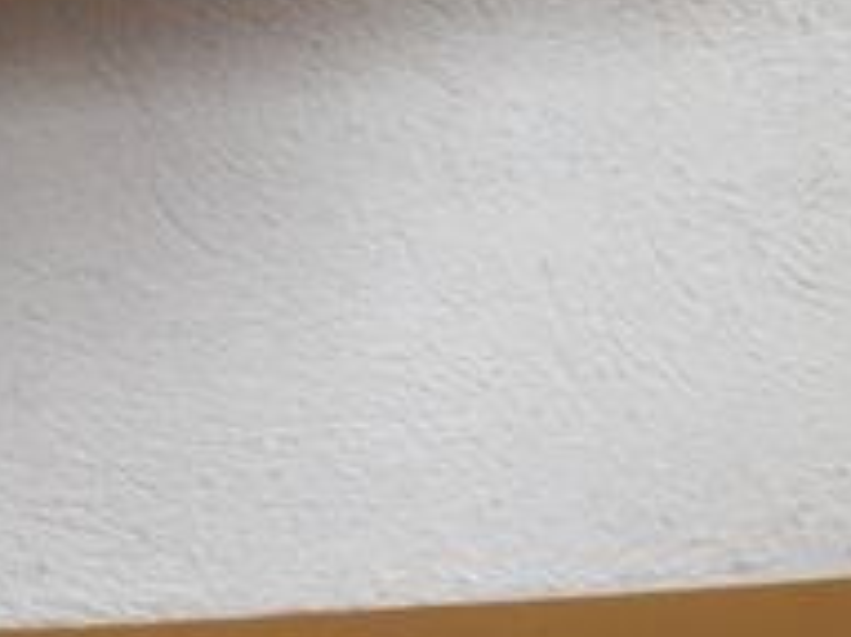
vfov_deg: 9.3
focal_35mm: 152
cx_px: -1323
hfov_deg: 10.7
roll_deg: +6.4
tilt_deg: -7.1
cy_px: -503
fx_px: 3734
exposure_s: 1/100
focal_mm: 4.15
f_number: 2.2
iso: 40
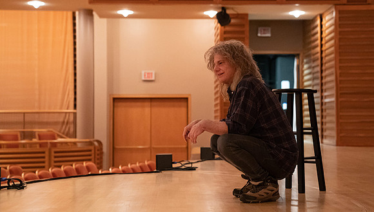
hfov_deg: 25.3
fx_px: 832
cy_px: 90
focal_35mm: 84
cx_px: 214
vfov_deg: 14.5
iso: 12800
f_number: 3.2
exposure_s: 1/160
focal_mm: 70
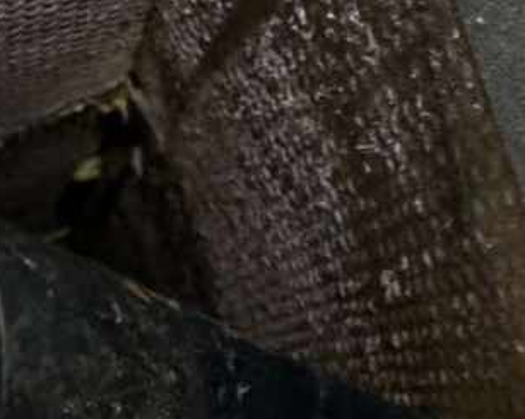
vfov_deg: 24.3
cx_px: 216
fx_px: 869
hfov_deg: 33.5
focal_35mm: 56
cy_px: 516
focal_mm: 4.2
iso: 32
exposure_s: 1/120
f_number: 2.2
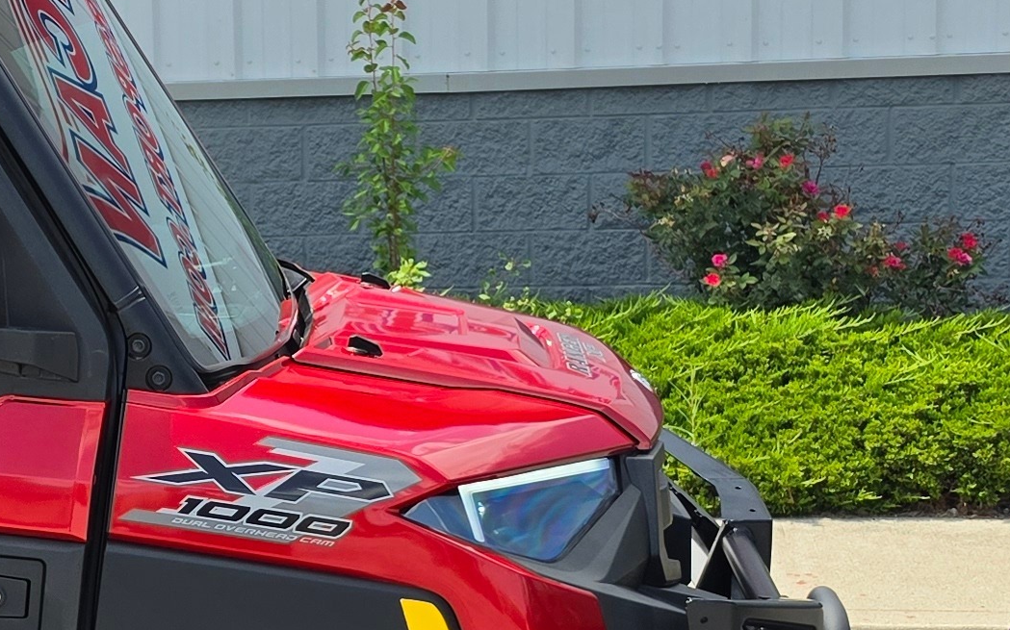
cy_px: 473
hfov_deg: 21.8
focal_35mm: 93
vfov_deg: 14.0
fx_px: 2559
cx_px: 99
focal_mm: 6.5
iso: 64
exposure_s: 1/4887
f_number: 1.4
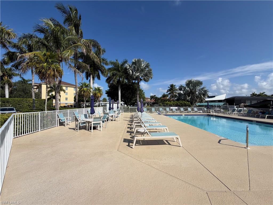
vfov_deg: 85.7
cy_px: 102
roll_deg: +0.2
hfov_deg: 102.1
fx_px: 110
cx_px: 136
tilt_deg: +0.7
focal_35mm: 14
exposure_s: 1/1312
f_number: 2.2
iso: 20
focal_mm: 2.22
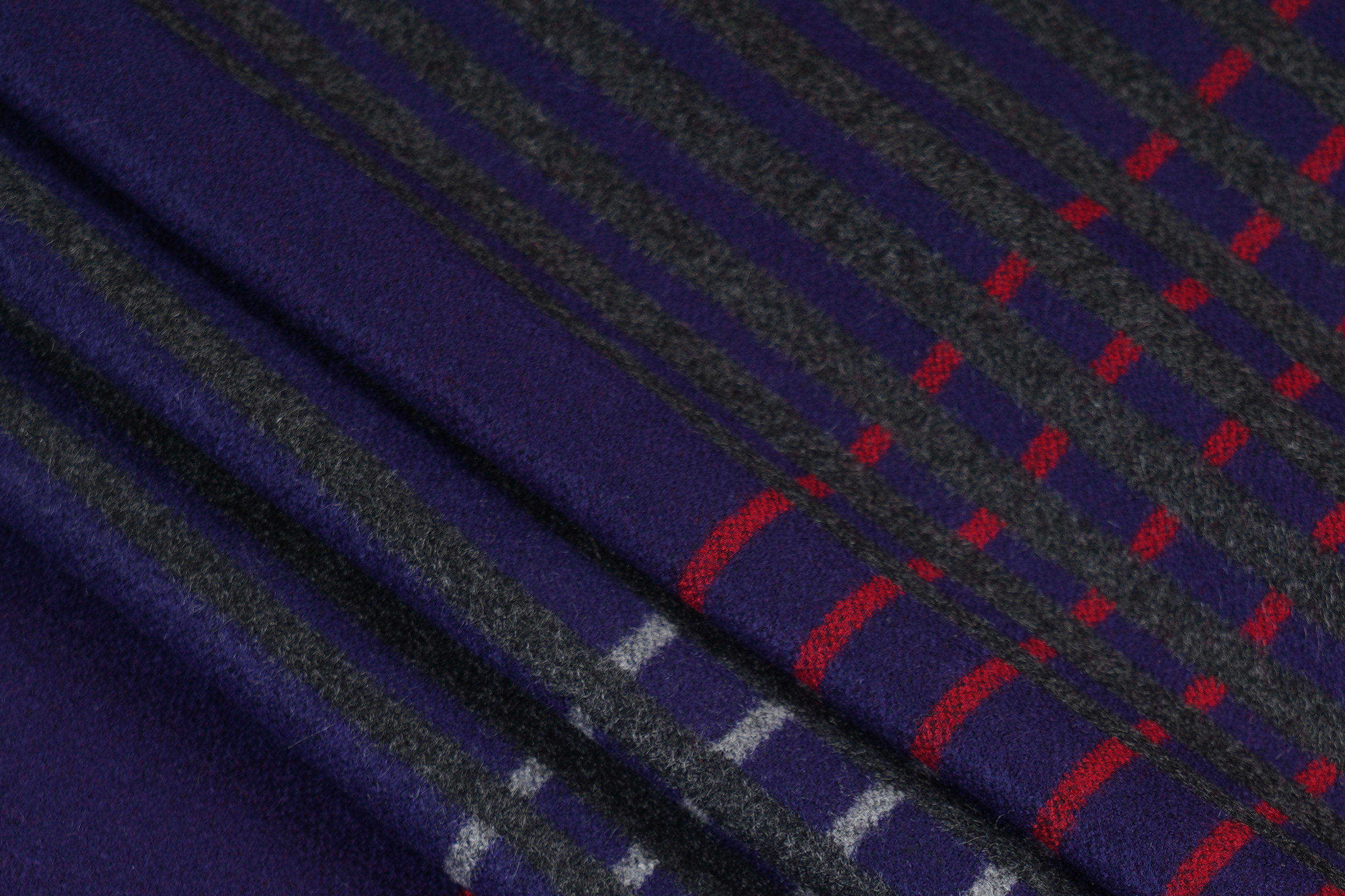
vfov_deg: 9.0
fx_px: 5678
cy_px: 938
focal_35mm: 152
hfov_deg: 13.5
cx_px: 874
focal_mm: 71
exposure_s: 1/125
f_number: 8
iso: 100
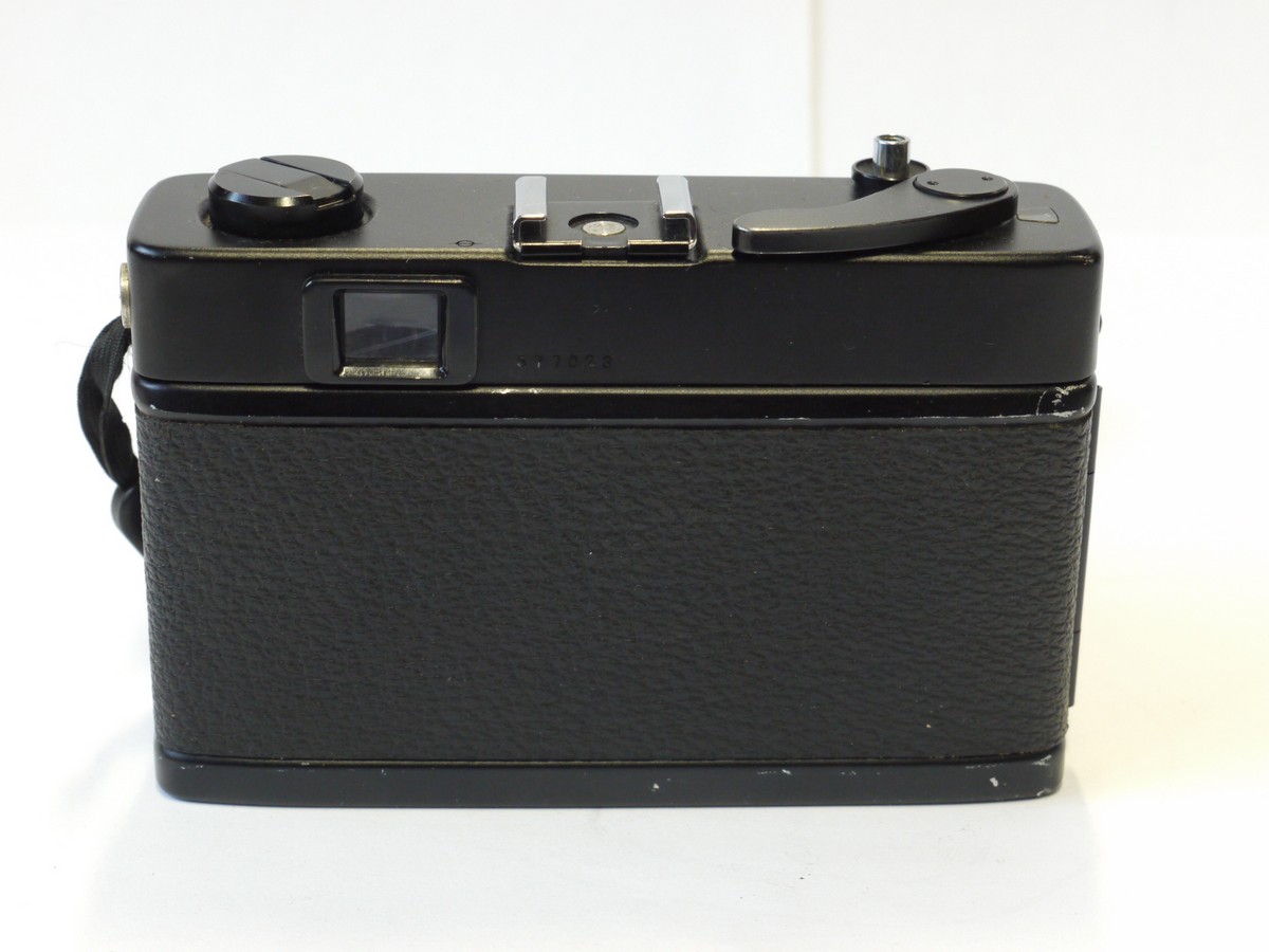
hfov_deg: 24.4
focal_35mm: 80
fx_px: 2933
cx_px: 634
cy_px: 476
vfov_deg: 18.4
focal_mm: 40
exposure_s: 1/20
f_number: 10
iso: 800
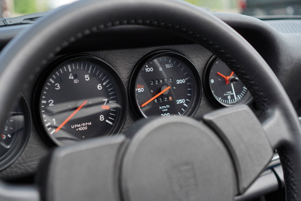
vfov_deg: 25.8
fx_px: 439
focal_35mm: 52
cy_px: 100
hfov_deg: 37.8
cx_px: 150
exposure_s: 1/1000
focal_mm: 35
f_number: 2.8
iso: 320
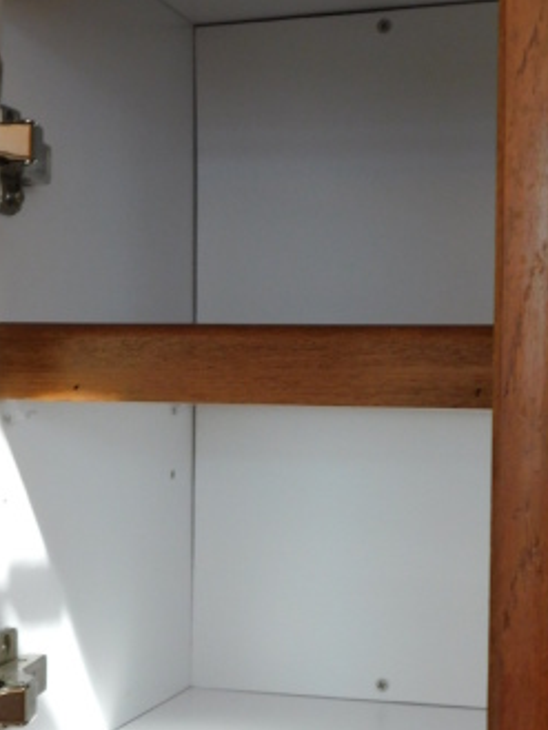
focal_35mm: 73
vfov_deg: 26.6
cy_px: 442
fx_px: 1540
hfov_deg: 20.1
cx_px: 193
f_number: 3.6
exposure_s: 1/30
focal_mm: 7.1
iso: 180
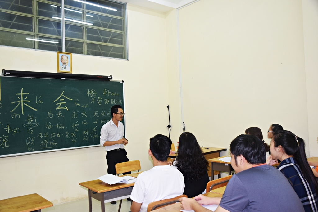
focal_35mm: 33
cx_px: 159
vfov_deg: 40.0
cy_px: 106
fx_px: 292
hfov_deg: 57.2
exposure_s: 1/125
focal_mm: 22
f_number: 5.6
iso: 800
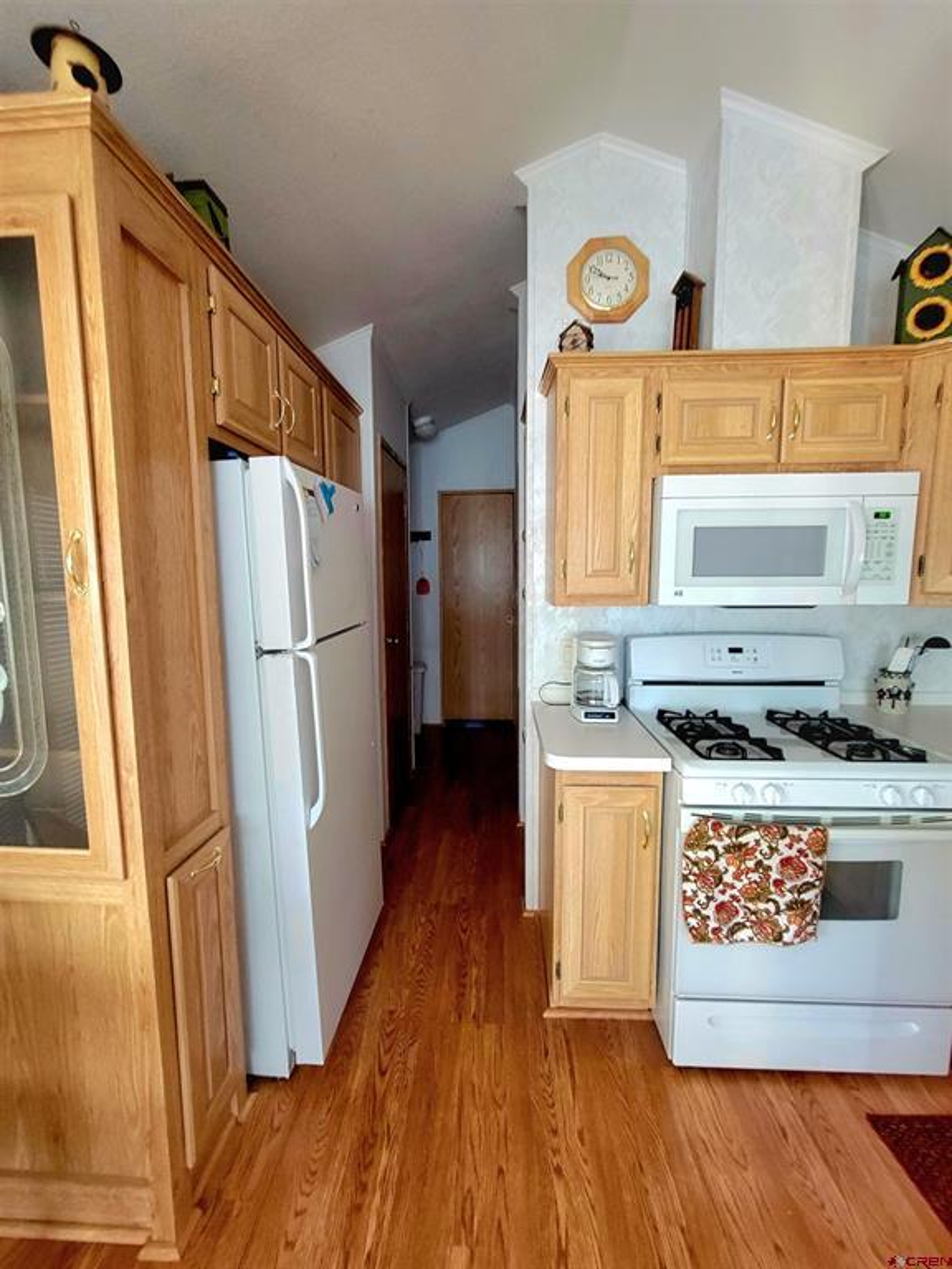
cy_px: 634
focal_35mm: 13
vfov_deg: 106.2
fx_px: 477
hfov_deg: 89.9
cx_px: 476
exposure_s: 1/30
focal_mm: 2.2
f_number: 2.2
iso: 500
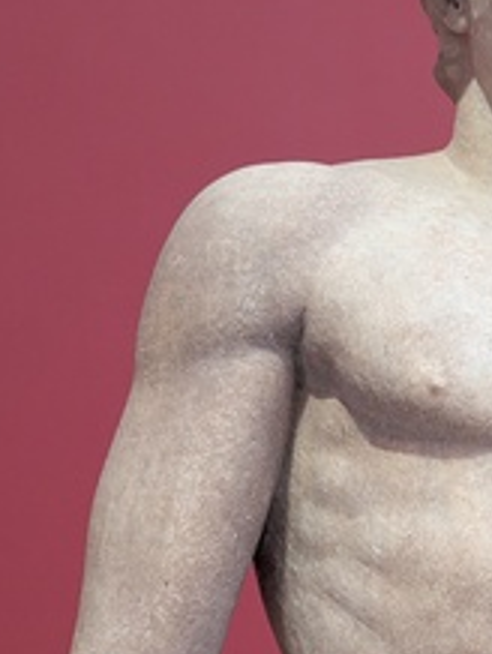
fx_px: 1248
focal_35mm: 66
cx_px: 534
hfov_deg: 21.2
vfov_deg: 29.0
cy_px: 483
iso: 342
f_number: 1.85
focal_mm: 6.81
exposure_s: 1/100
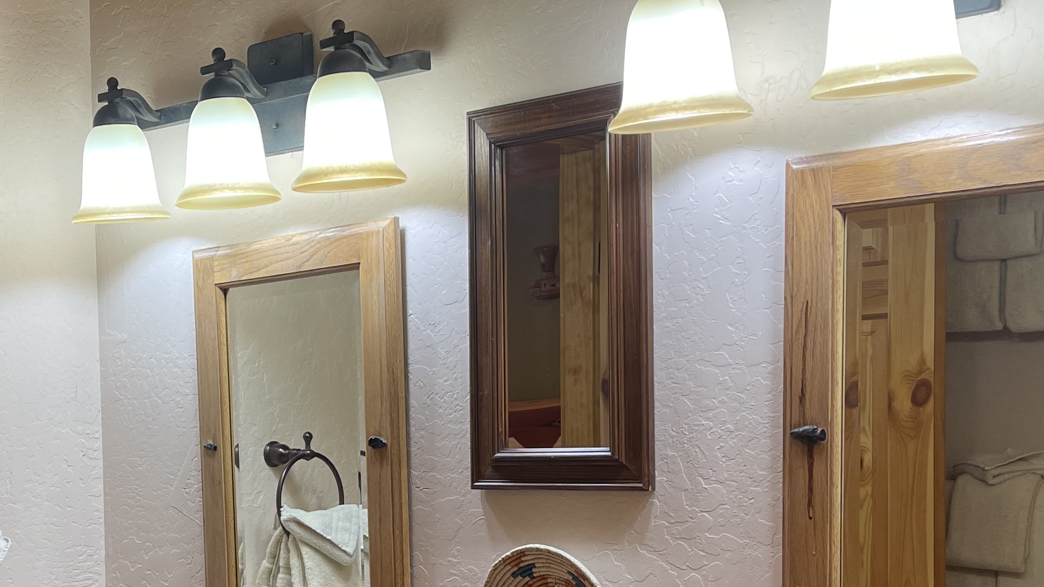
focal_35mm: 57
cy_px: 530
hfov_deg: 35.6
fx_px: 1578
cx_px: 229
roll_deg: +0.8
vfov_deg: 20.6
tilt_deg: -4.3
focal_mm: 5.1
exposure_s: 1/120
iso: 100
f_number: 1.6
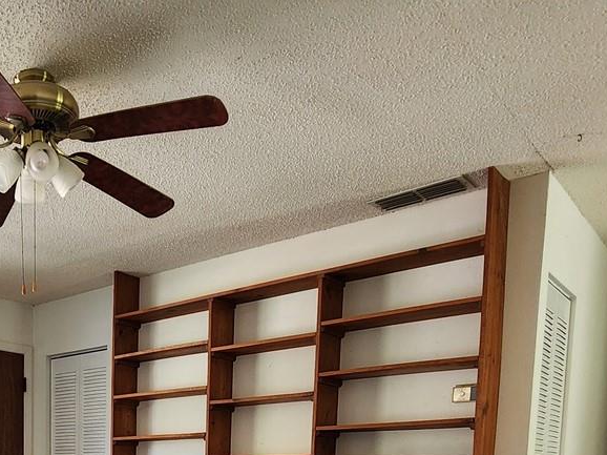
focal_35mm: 36
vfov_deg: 32.0
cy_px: 562
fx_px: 631
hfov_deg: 45.9
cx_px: 47
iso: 200
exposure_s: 1/60
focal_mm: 2.2
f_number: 2.2
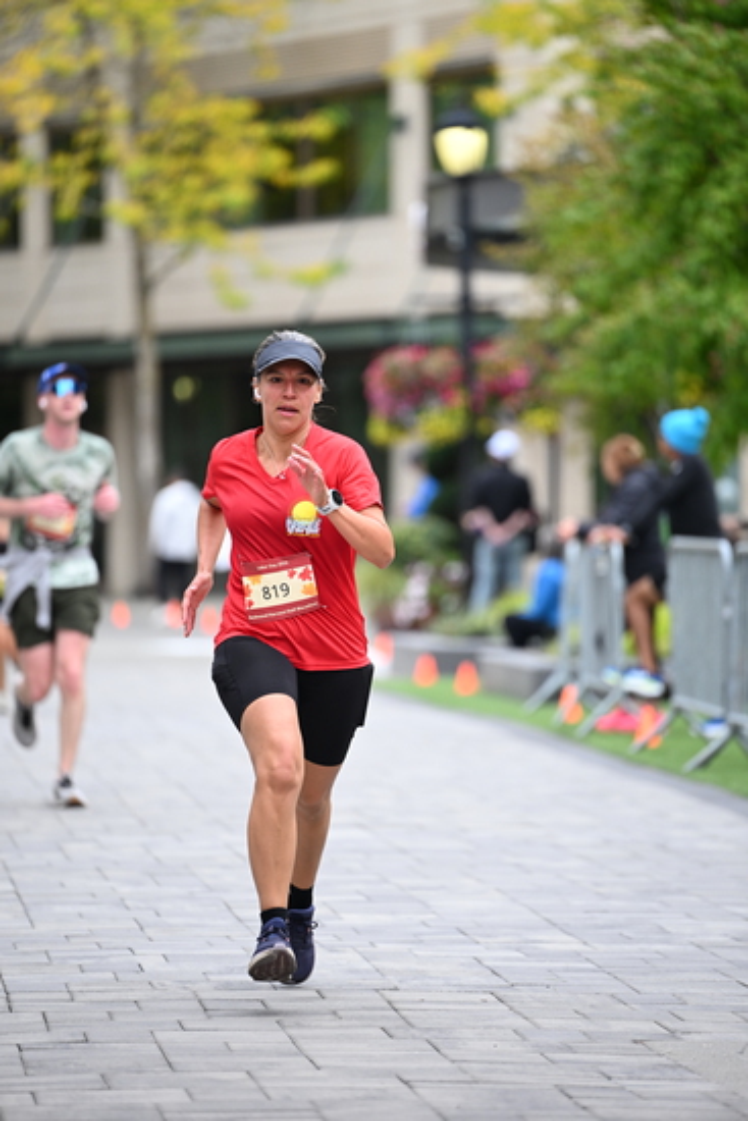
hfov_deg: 6.9
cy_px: 560
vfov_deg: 10.3
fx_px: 6229
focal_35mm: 200
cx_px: 374
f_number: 2.8
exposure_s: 1/1600
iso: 640
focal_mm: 200
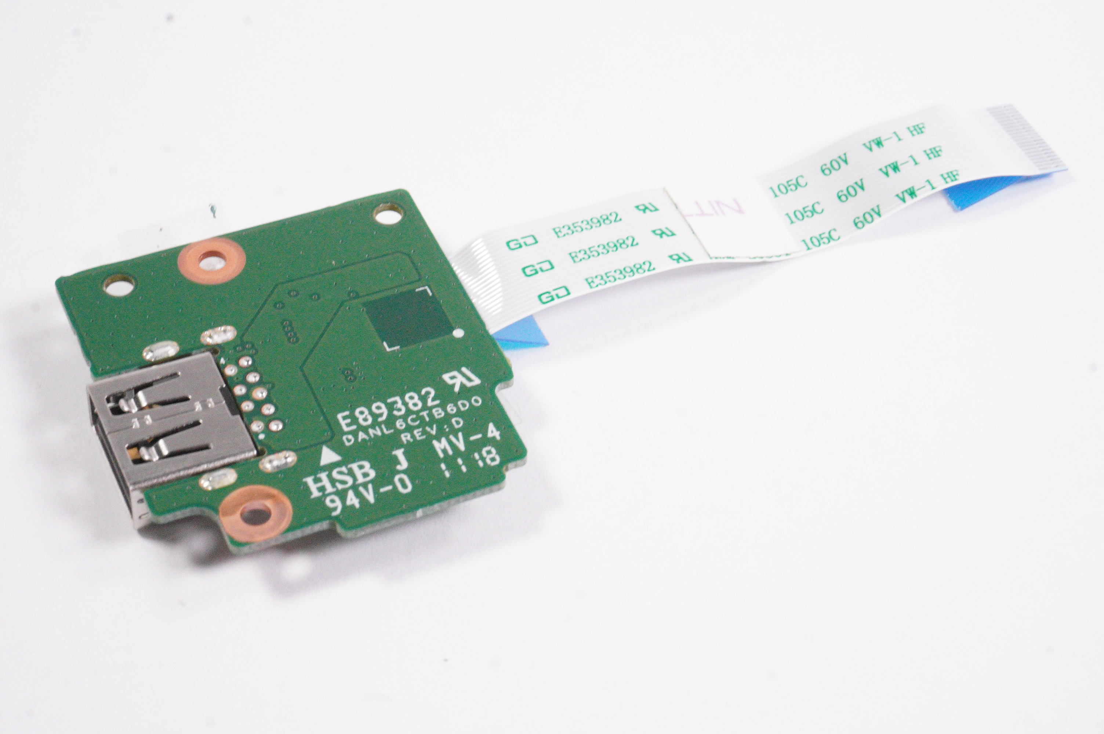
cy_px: 367
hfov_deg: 27.0
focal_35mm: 75
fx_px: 2298
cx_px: 552
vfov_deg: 18.1
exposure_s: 1/400
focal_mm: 50
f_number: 18
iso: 6400
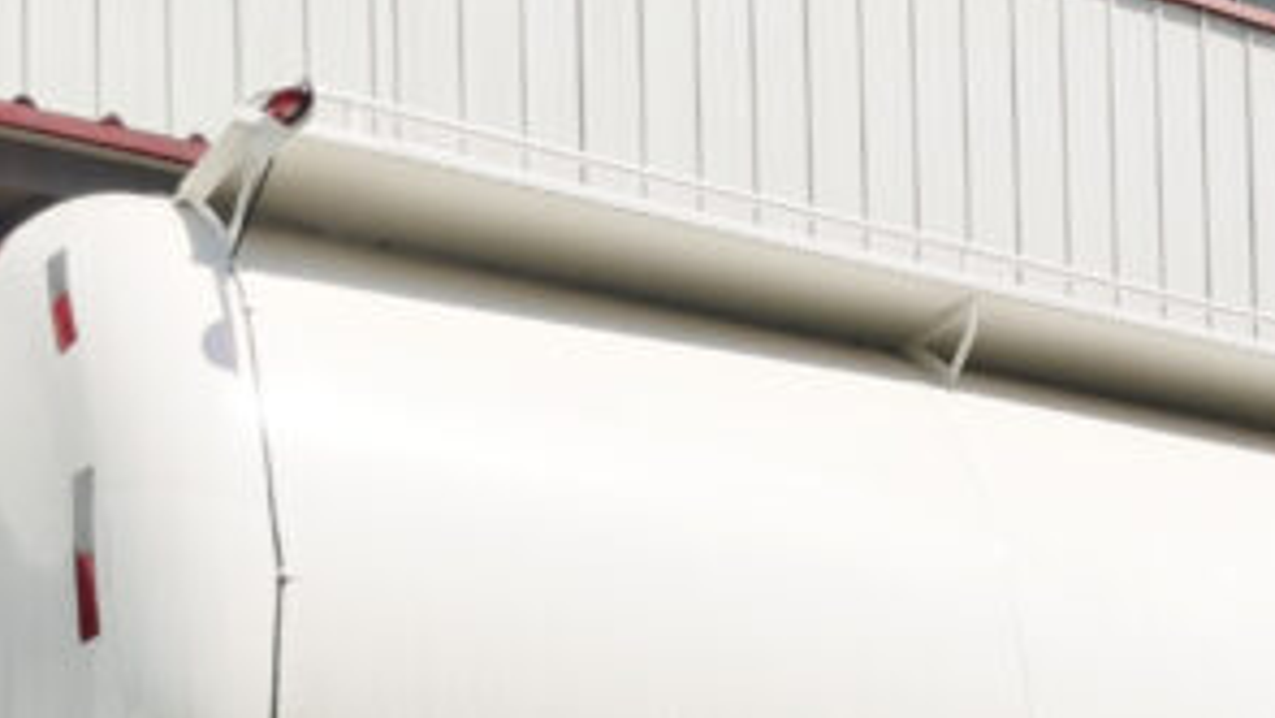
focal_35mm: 102
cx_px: 1374
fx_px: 3449
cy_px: 1224
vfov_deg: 11.2
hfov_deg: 20.1
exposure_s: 1/4902
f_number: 1.6
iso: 50
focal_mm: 5.56
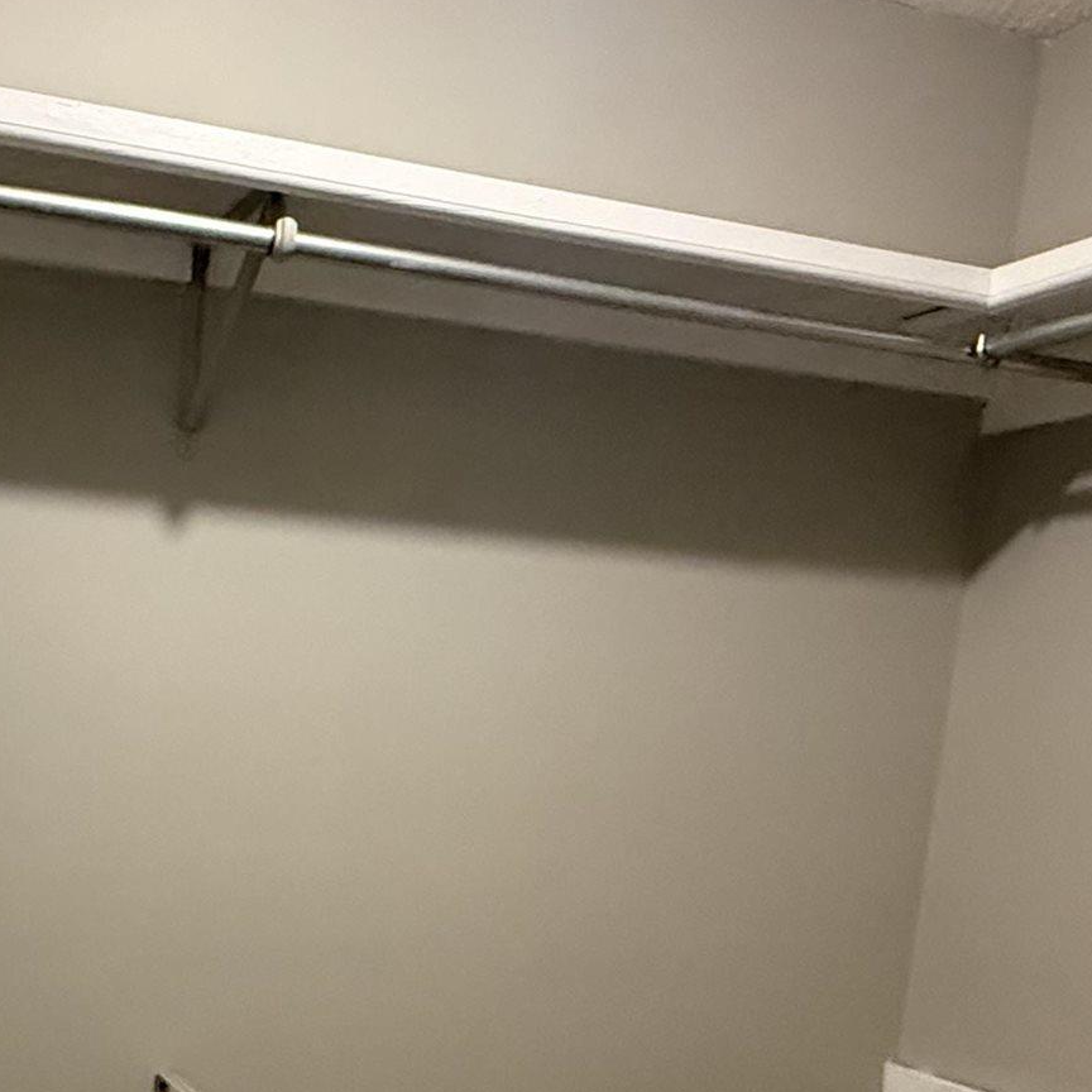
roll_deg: -2.8
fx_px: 1570
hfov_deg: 37.3
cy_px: 996
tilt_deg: -10.1
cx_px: 252
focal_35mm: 44
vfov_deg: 35.9
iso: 640
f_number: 2.2
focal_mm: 2.22
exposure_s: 1/60
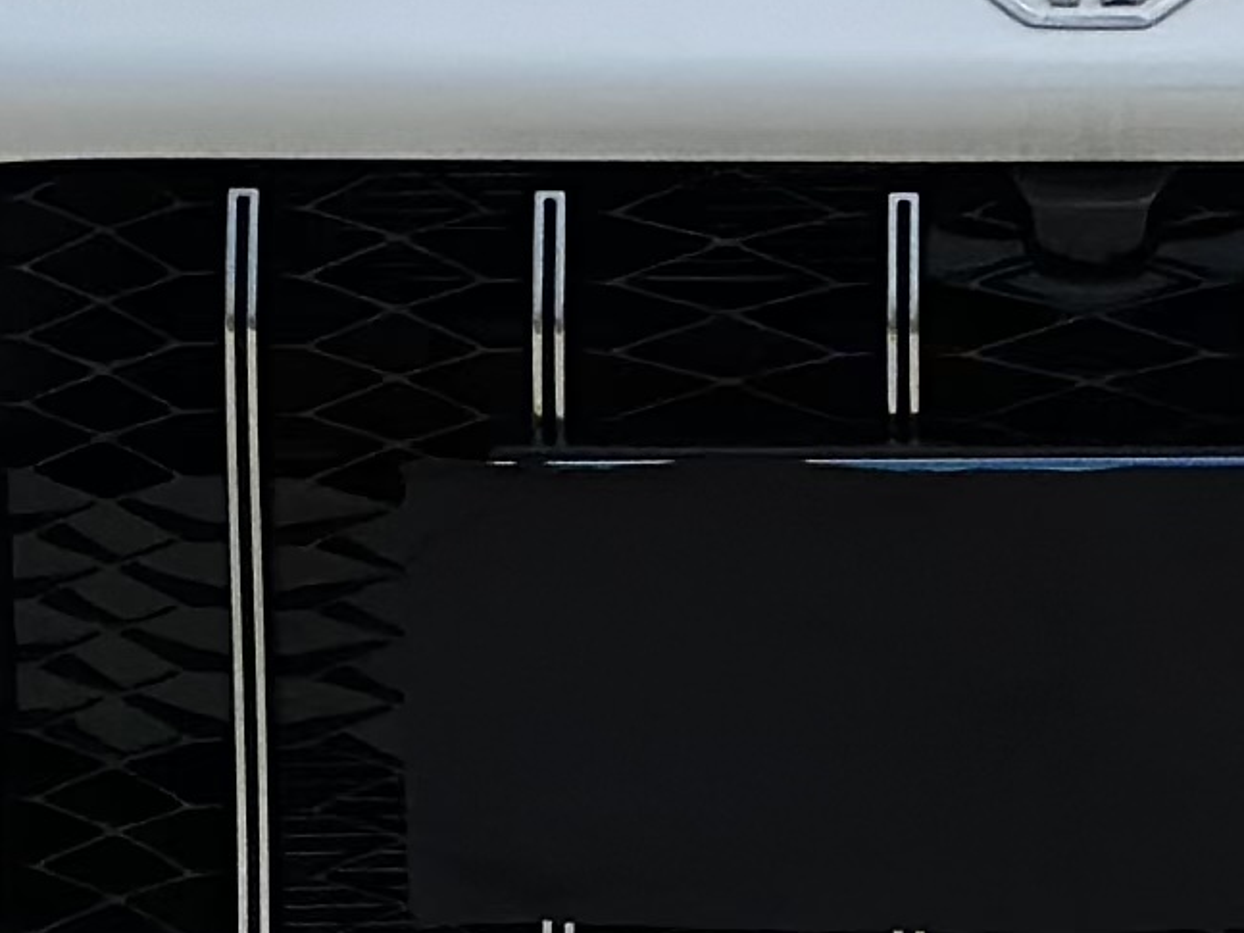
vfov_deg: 4.9
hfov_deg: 6.6
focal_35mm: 299
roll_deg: +0.6
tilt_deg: -4.9
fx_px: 10743
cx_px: 1198
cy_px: -687
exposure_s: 1/5263
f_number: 1.78
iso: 100
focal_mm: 6.86
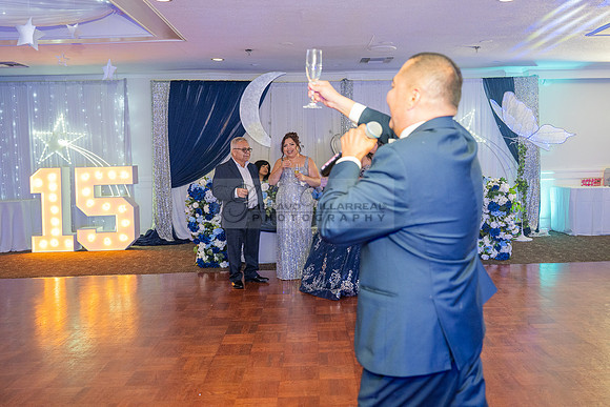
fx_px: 563
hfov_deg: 56.8
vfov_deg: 39.7
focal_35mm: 33
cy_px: 177
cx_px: 331
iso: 1250
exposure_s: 1/200
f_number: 2.8
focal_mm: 24
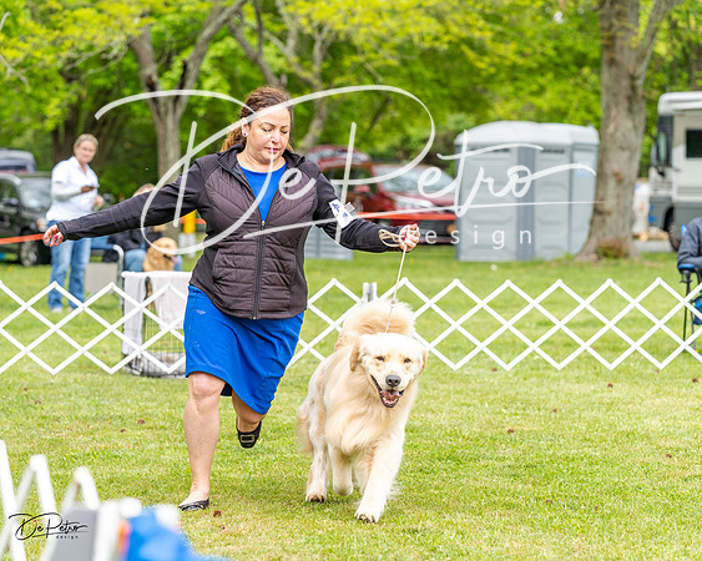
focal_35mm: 136
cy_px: 280
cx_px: 351
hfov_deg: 14.1
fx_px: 2830
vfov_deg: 11.3
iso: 400
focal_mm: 121
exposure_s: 1/640
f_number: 4.5
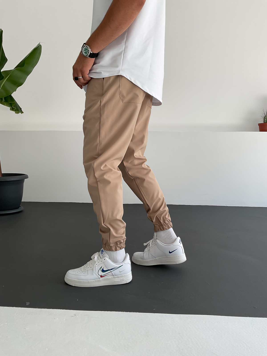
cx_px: 134
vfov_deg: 61.7
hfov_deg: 48.2
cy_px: 178
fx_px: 298
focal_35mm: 29
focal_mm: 3
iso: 16
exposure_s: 1/180
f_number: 1.8
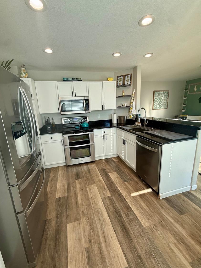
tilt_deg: -12.8
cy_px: 134
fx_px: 116
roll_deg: +2.8
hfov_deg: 81.7
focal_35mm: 15
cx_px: 96
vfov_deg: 98.2
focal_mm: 2.22
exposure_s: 1/101
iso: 50
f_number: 2.2
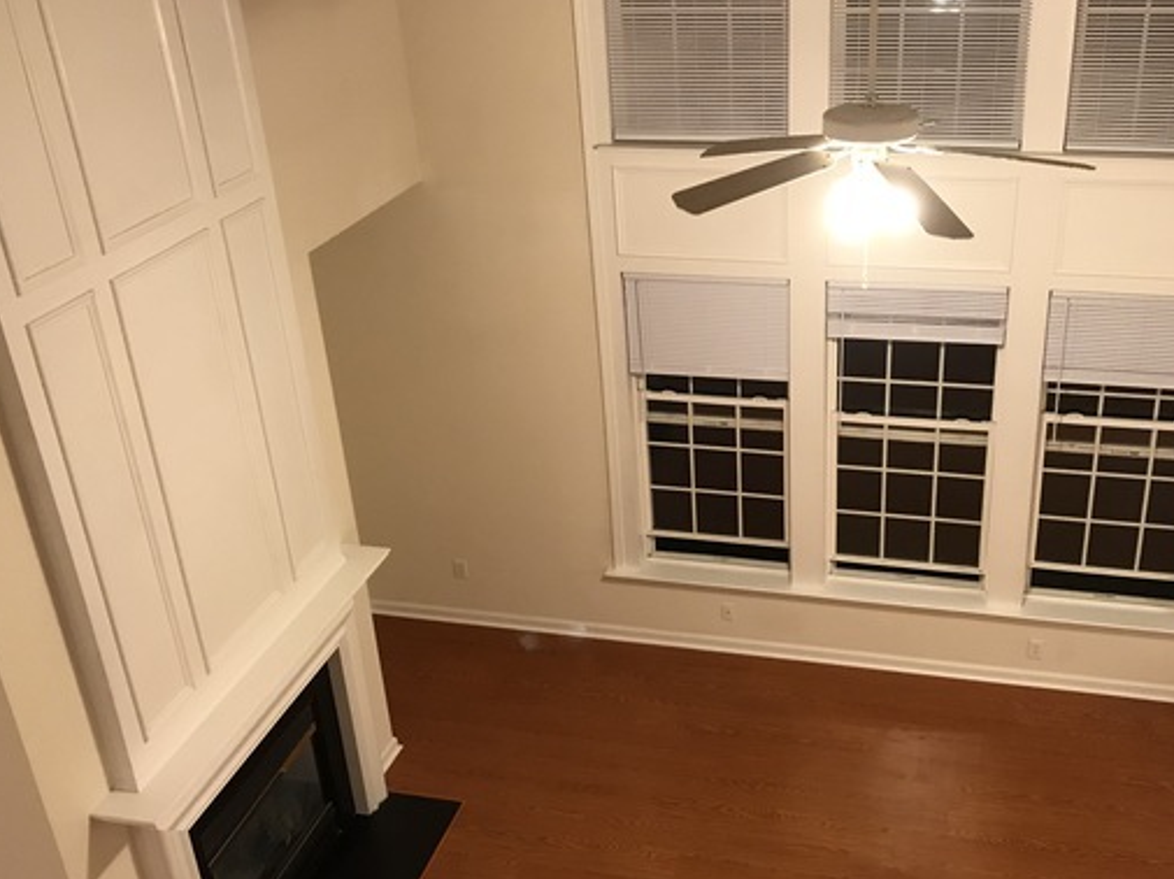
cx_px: 706
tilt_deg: -26.1
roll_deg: +1.8
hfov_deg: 49.8
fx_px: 1254
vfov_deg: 38.6
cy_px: 428
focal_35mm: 37
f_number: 1.8
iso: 64
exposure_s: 1/15
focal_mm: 3.99
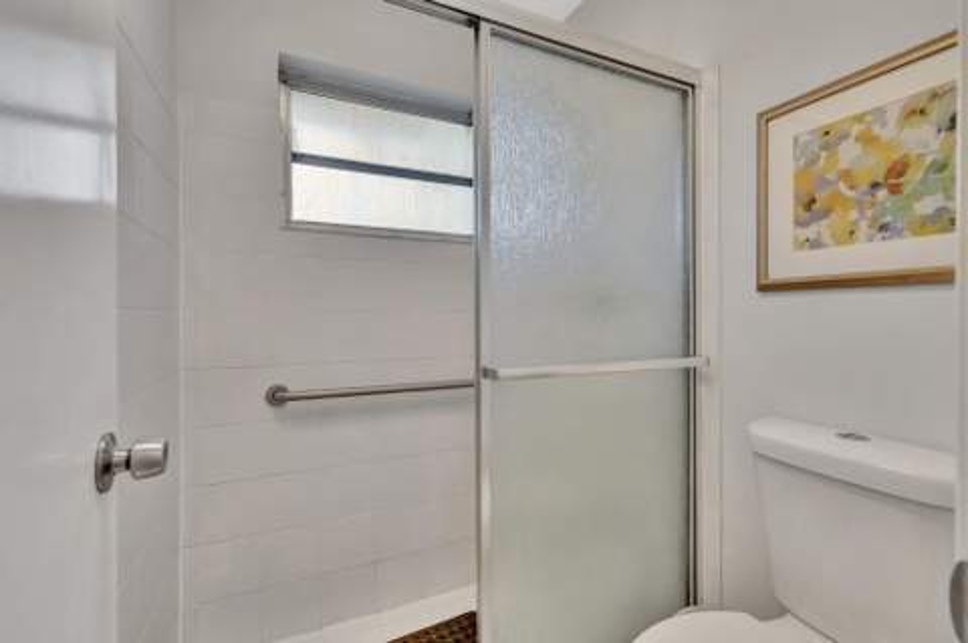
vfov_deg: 77.2
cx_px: 484
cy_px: 322
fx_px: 403
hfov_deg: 100.4
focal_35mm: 15
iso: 1000
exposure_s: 1/50
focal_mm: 10
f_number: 8
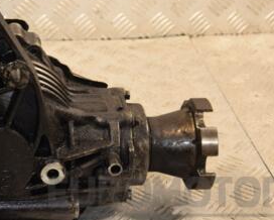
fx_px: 1006
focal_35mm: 124
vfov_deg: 12.4
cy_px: 58
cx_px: 29
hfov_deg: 15.3
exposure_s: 1/160
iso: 800
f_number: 4.8
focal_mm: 40
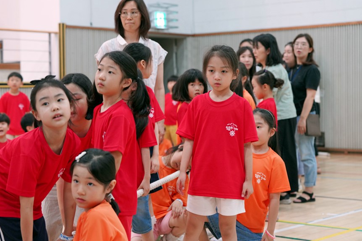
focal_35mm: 73
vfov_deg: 18.7
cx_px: 182
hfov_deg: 27.7
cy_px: 124
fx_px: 734
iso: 2500
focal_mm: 70
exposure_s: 1/160
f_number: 4
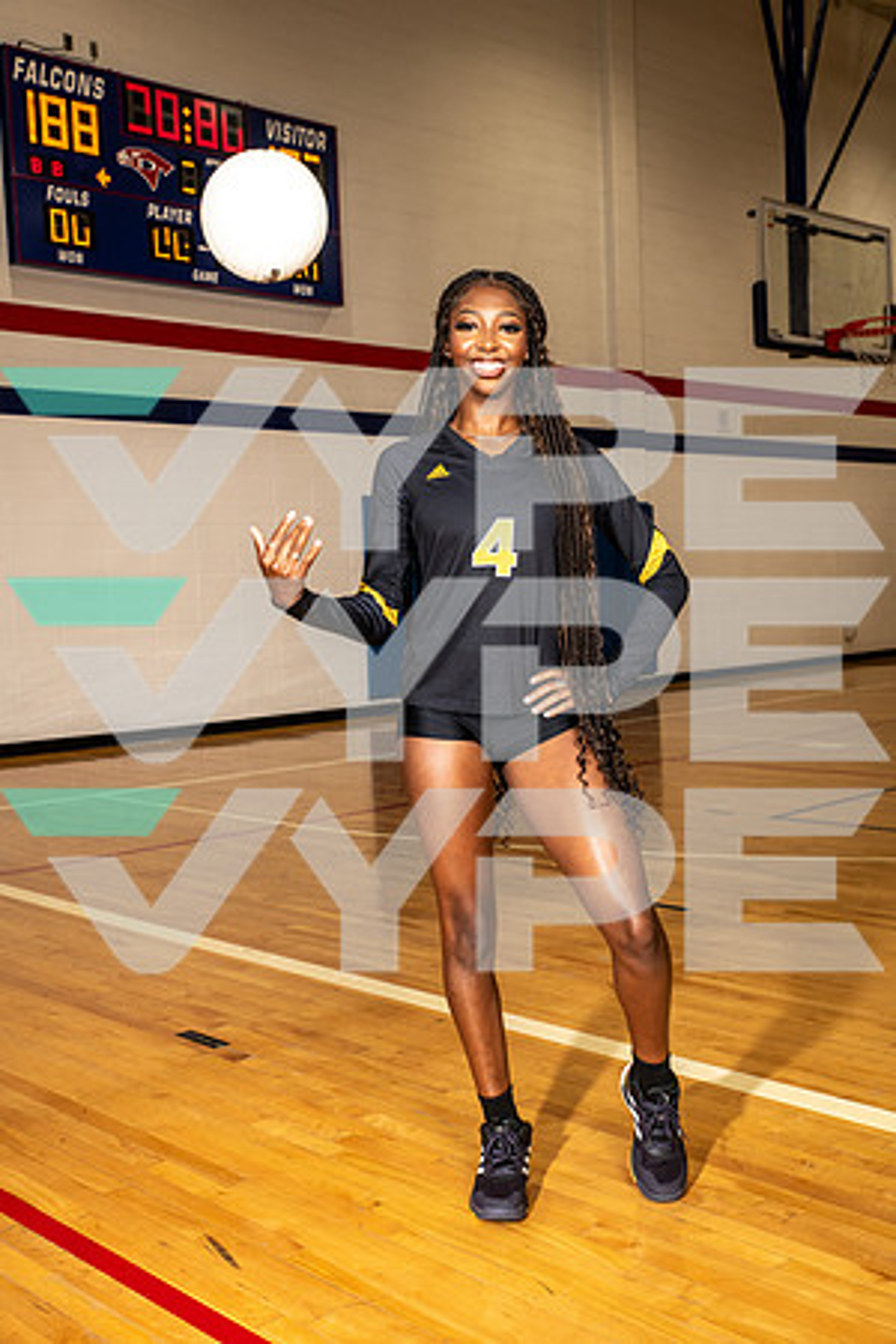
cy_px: 672
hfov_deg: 33.4
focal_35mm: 40
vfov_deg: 48.5
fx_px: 1493
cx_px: 448
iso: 320
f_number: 7.1
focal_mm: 40
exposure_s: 1/250
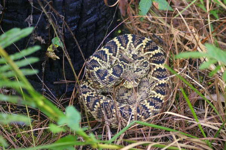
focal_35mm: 135
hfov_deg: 15.2
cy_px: 75
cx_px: 113
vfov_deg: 10.2
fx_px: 847
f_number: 4
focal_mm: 90
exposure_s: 1/160
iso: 400
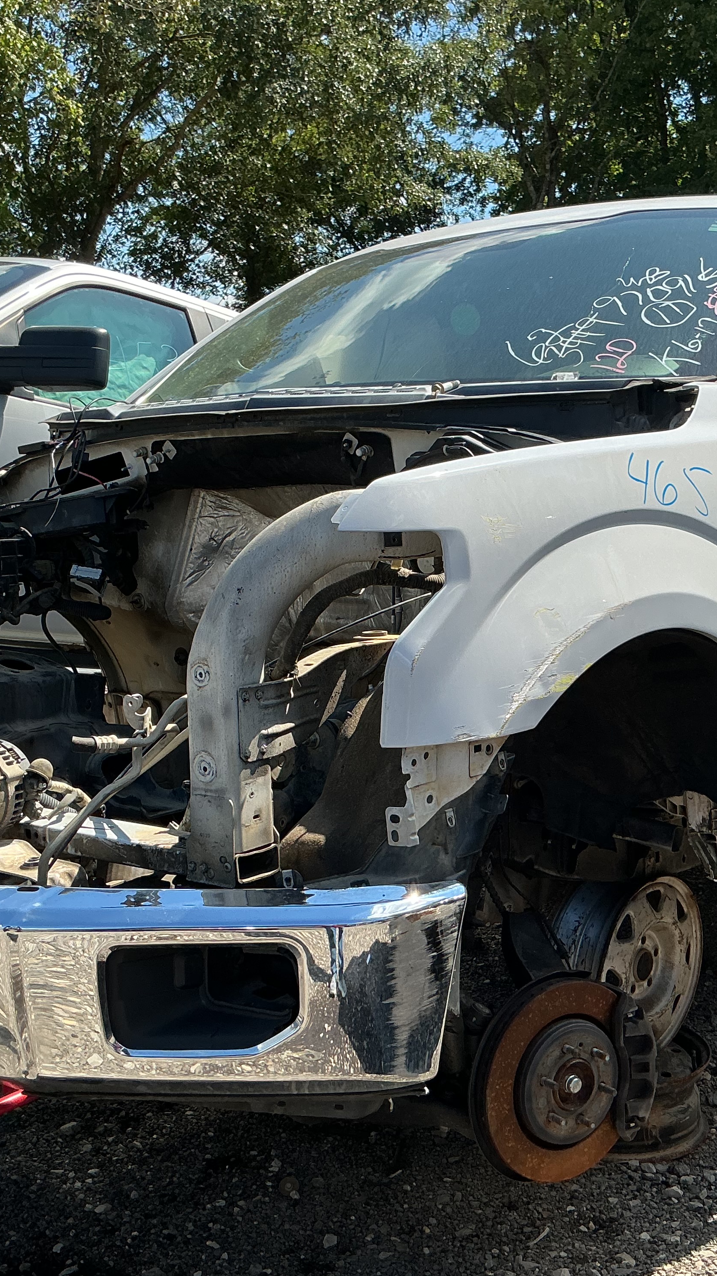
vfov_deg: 47.4
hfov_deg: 27.5
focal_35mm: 43
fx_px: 1454
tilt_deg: -8.6
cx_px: 487
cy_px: 646
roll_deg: +0.2
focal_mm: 3
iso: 25
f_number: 1.8
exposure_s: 1/1098
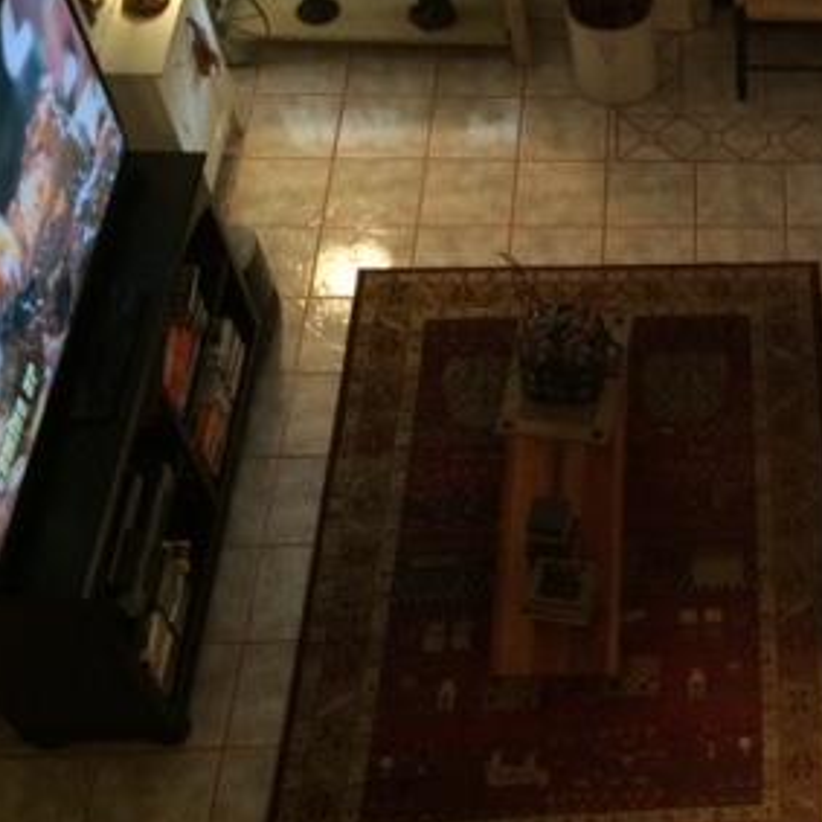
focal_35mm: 58
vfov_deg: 29.5
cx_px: 906
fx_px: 1558
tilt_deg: -52.4
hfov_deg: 27.1
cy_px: 389
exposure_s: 1/17
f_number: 2.2
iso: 250
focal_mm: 4.15
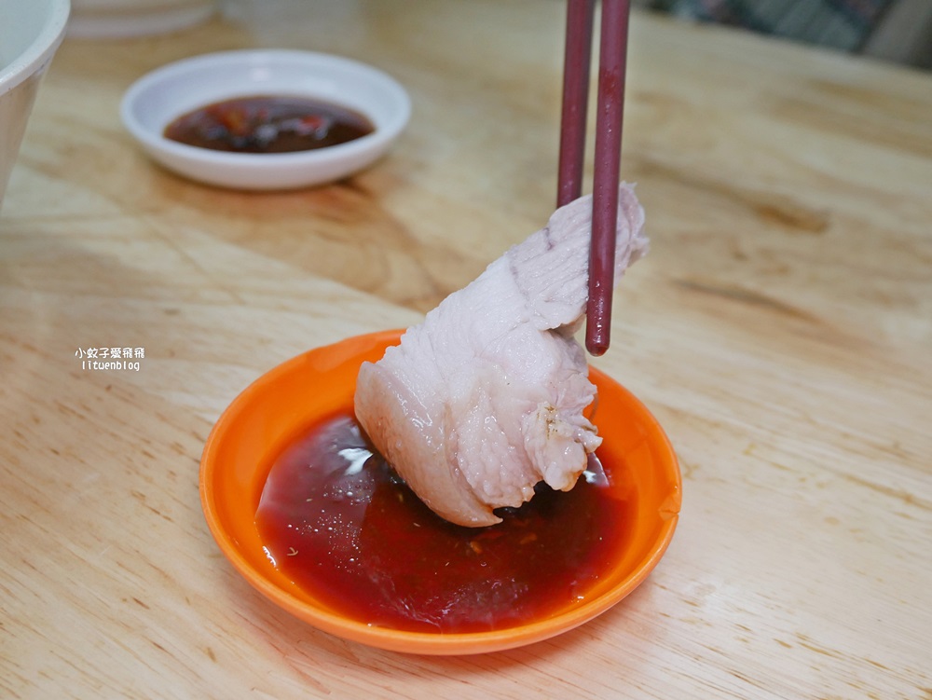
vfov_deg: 32.9
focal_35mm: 44
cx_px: 466
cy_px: 350
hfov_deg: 42.9
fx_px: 1185
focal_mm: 22
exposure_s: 1/60
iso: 500
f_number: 4.6
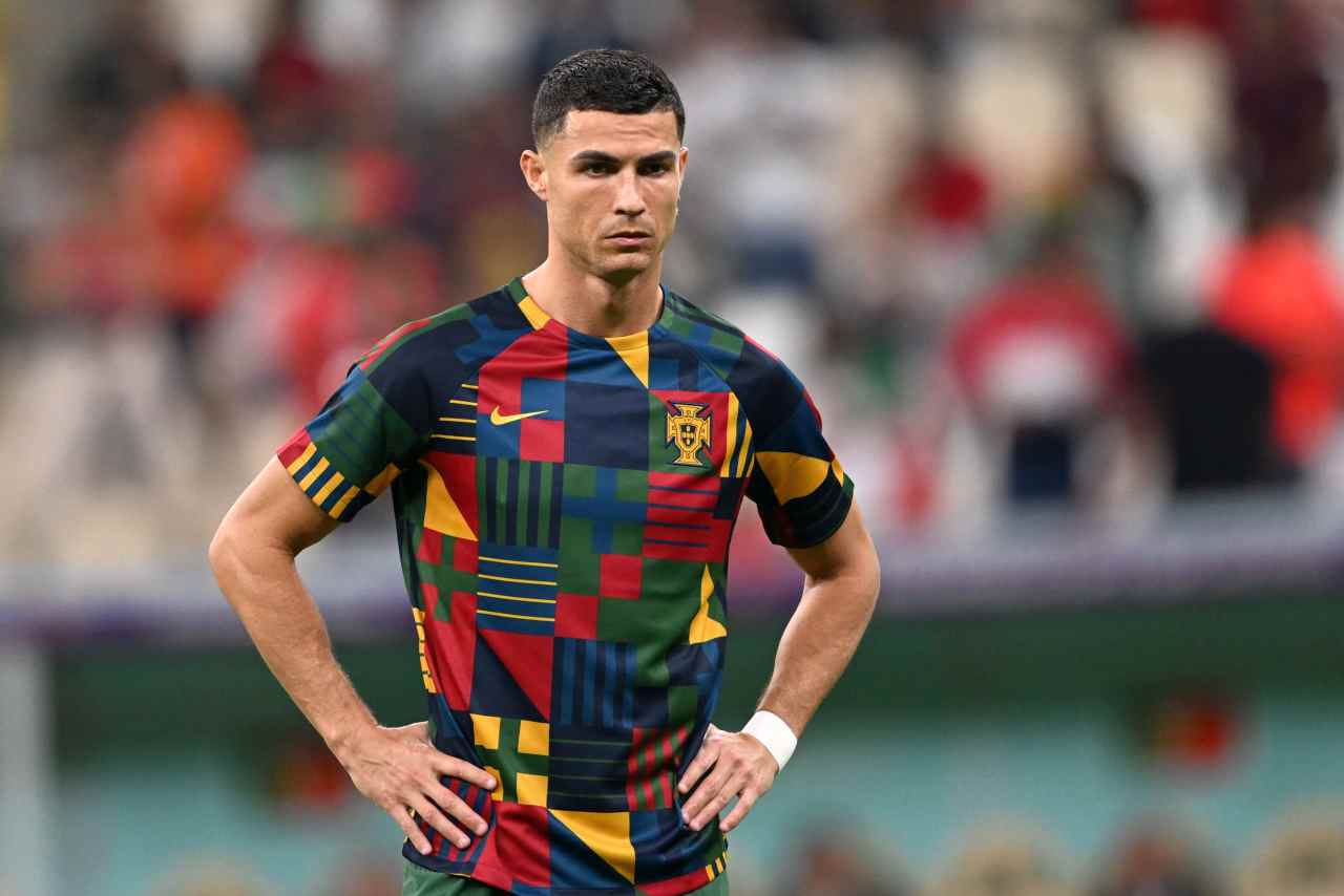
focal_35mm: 400
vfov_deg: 3.4
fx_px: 14936
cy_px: 448
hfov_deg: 5.2
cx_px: 672
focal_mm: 400
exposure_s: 1/2500
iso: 3200
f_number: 2.8
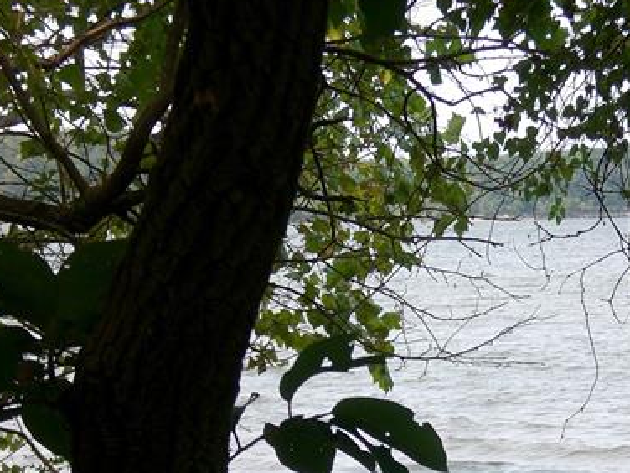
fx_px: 3531
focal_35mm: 194
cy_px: 351
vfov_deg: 7.6
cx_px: 514
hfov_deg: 10.2
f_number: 5.9
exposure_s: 1/125
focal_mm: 18.9
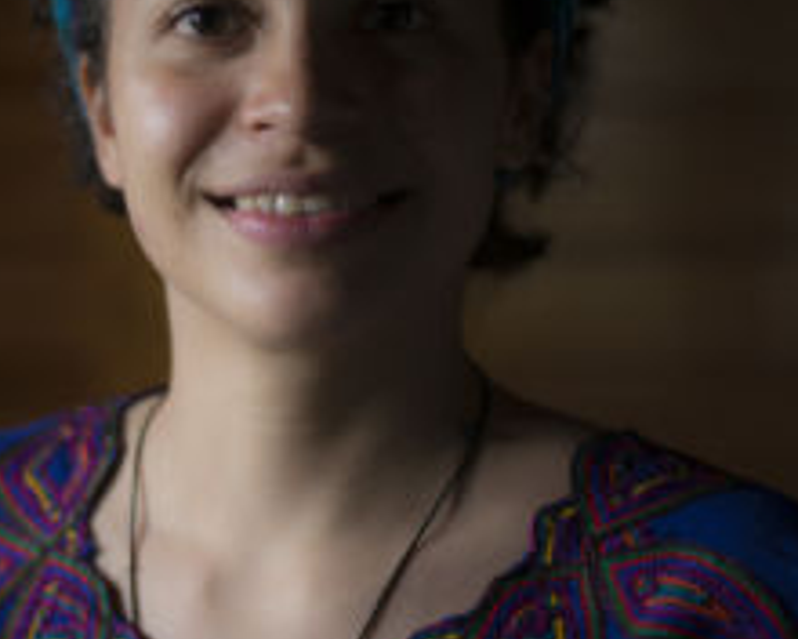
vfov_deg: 12.0
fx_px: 3023
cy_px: 234
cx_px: 305
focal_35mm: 128
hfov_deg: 15.0
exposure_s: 1/160
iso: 640
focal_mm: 50
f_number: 1.8
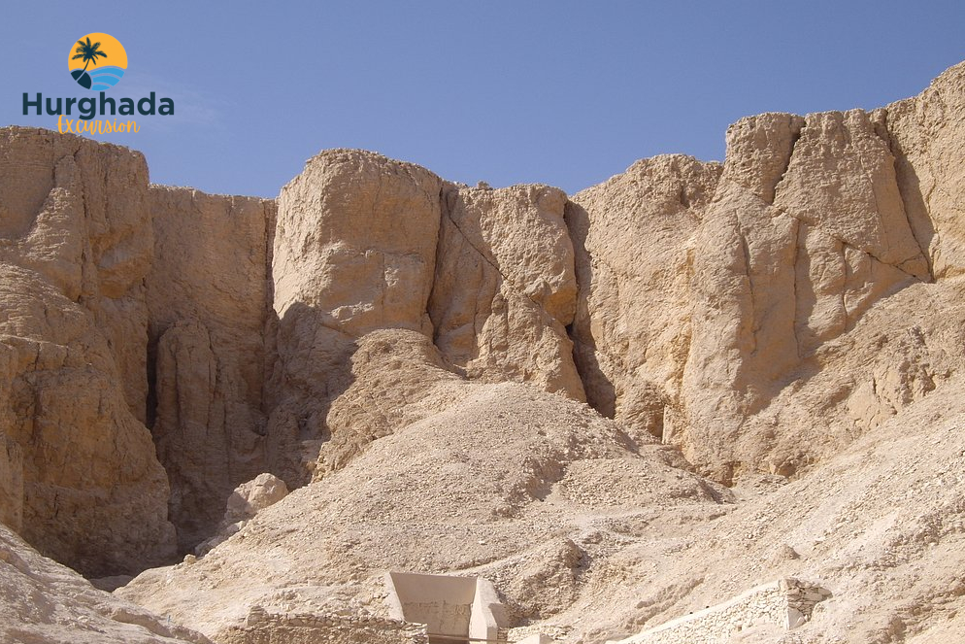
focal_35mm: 68
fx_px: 1823
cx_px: 482
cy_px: 349
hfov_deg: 29.7
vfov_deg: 20.0
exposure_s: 1/800
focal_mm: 13.7
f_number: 3.8
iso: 64
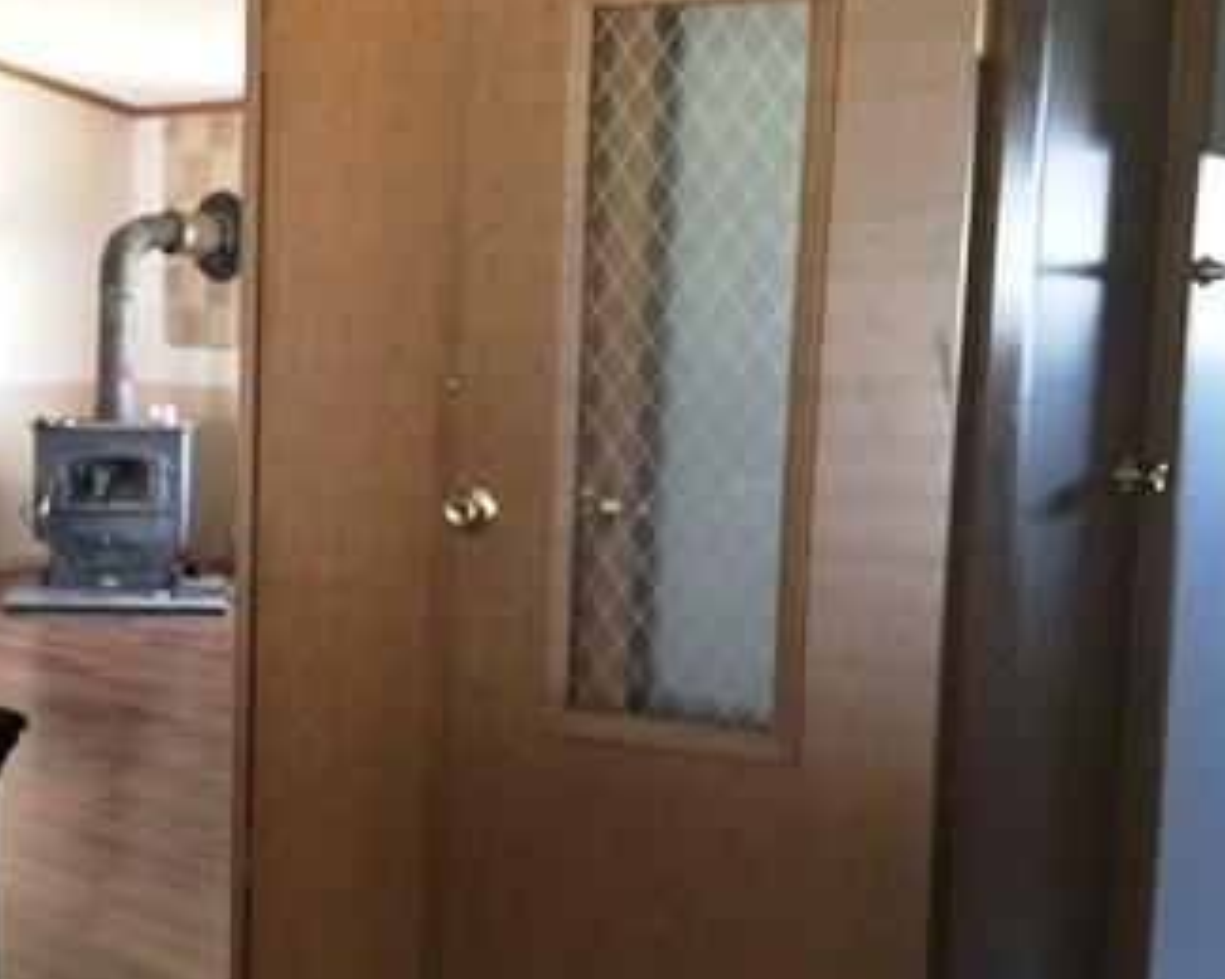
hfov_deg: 32.1
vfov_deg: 27.1
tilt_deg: -7.8
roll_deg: -1.2
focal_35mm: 56
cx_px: 140
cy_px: 525
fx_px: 2030
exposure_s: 1/15
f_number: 2.2
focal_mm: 4.15
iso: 400
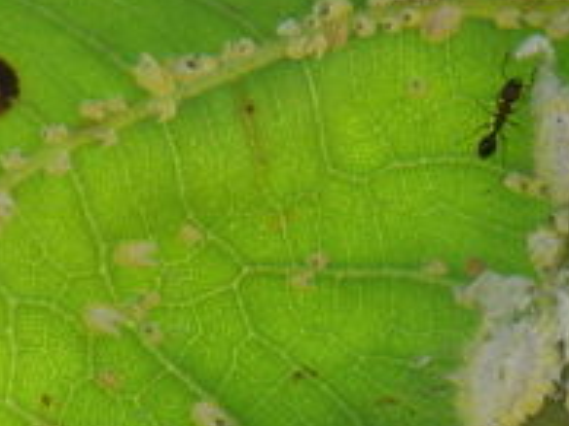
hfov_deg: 17.2
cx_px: 511
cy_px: 327
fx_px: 1856
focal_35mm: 113
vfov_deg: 13.0
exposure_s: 1/50
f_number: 3.5
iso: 125
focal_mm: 9.77
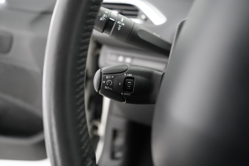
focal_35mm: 28
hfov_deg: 65.5
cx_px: 124
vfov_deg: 46.4
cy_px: 83
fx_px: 194
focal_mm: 28
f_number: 3.5
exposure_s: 1/40
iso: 6400
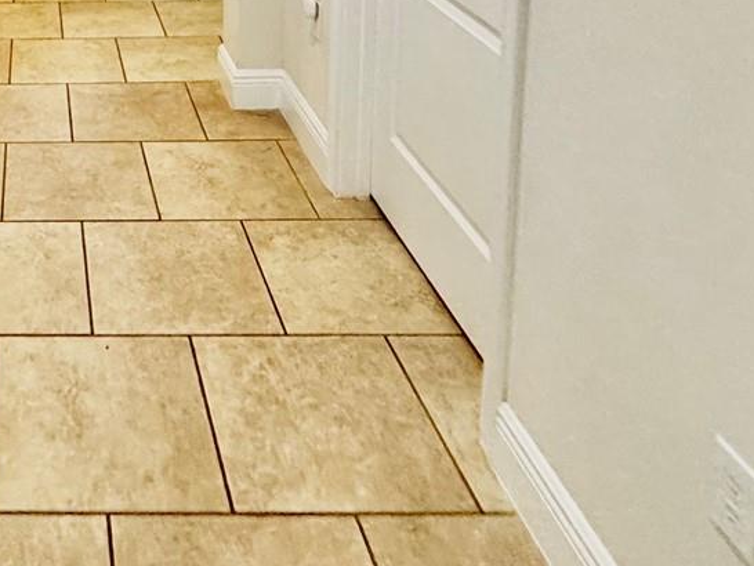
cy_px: -196
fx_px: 893
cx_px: 10
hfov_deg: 40.4
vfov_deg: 28.1
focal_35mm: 41
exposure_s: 1/120
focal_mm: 2.22
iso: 250
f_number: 2.2
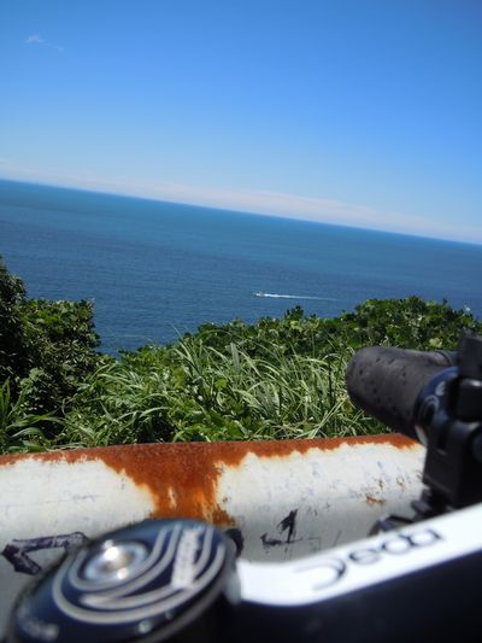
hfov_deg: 43.0
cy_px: 322
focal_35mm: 33
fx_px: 612
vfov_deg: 55.3
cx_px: 241
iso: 100
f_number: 4
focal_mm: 5.9
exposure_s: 1/1000
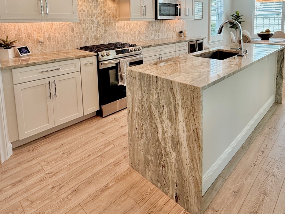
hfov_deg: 71.1
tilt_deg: -6.5
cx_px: 166
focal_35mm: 24
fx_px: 198
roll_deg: -0.1
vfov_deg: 53.0
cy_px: 42
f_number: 2.2
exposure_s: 1/120
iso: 80
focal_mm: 2.22
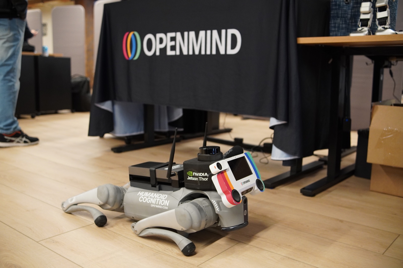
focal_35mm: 34
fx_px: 386
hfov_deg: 55.1
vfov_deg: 38.3
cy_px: 134
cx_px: 202
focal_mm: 23
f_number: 2.2
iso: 1600
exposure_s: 1/160
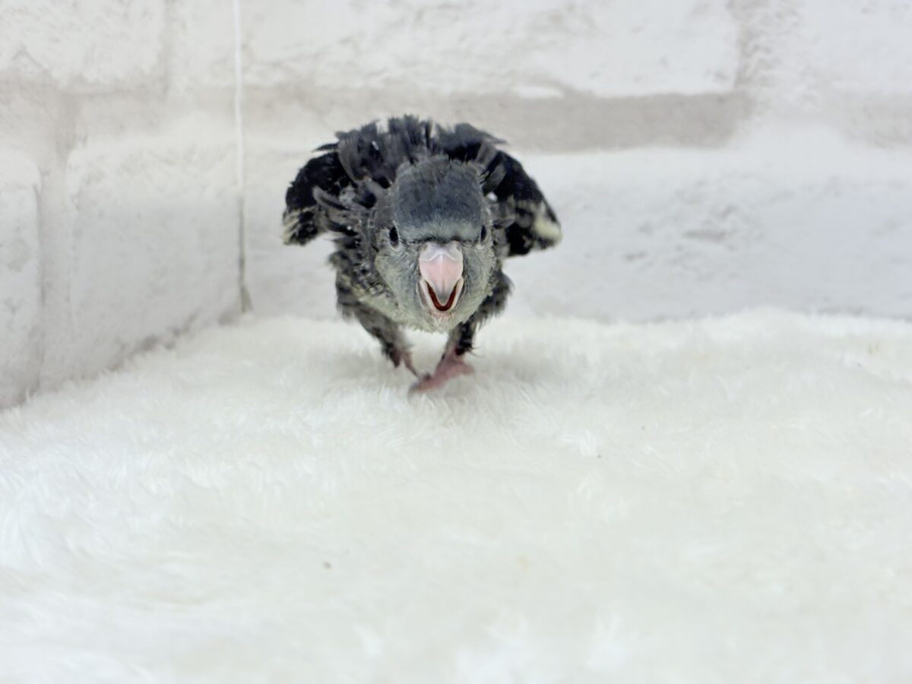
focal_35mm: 52
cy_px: 342
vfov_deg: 28.0
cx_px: 456
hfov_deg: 36.8
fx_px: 1370
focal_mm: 5.96
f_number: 1.6
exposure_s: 1/100
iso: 64
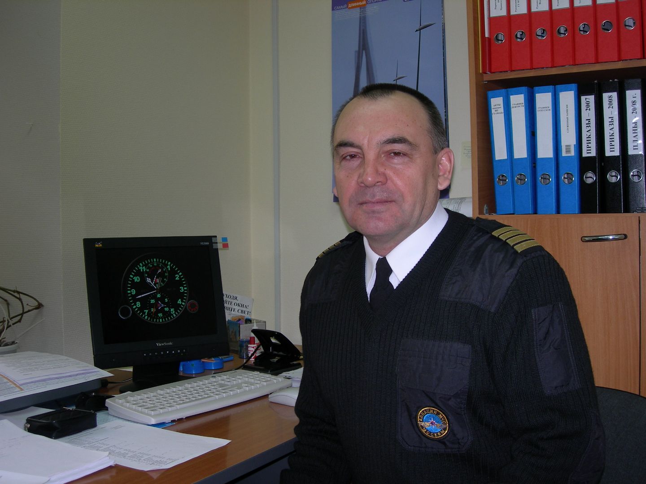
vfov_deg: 35.1
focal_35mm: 41
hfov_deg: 45.8
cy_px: 242
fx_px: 765
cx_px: 323
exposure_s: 1/60.1
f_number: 2.9
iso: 50
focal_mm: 8.5
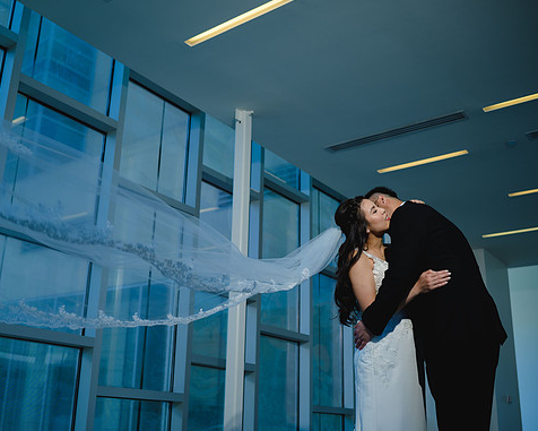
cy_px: 215
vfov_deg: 37.3
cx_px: 214
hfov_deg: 45.5
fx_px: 637
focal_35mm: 40
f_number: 2.8
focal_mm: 35
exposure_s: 1/200
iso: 50
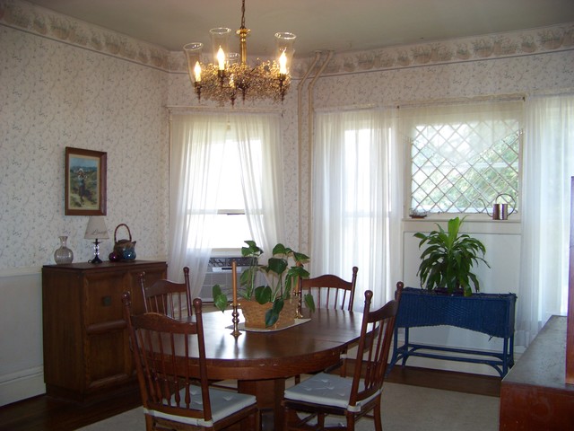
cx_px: 287
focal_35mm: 36
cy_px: 216
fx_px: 597
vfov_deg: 39.7
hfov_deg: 51.4
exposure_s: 1/40
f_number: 2.8
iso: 67
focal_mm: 5.85
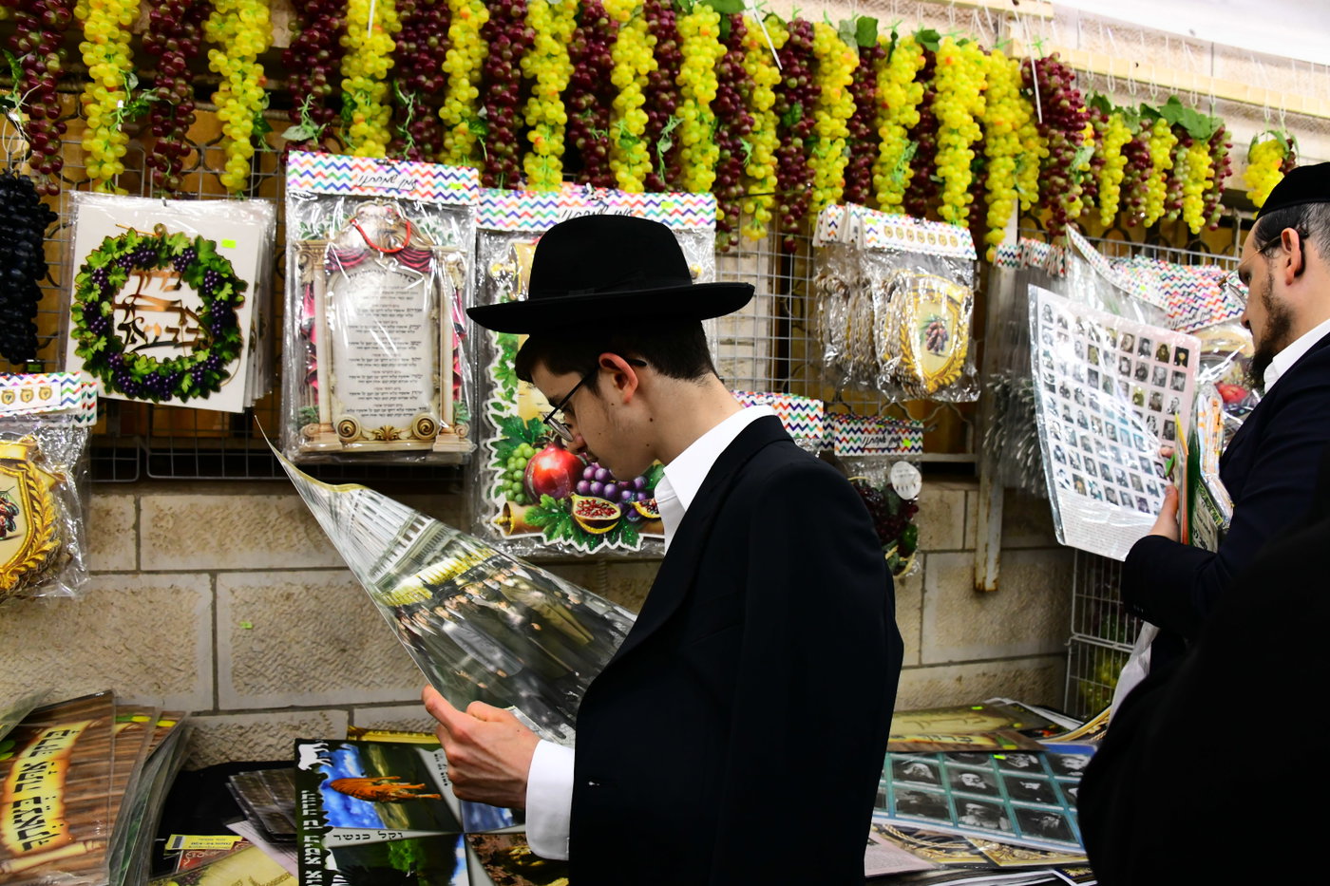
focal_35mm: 28
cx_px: 665
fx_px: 1034
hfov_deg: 65.5
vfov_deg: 46.4
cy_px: 443
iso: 2000
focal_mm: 28
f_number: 7.1
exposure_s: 1/250
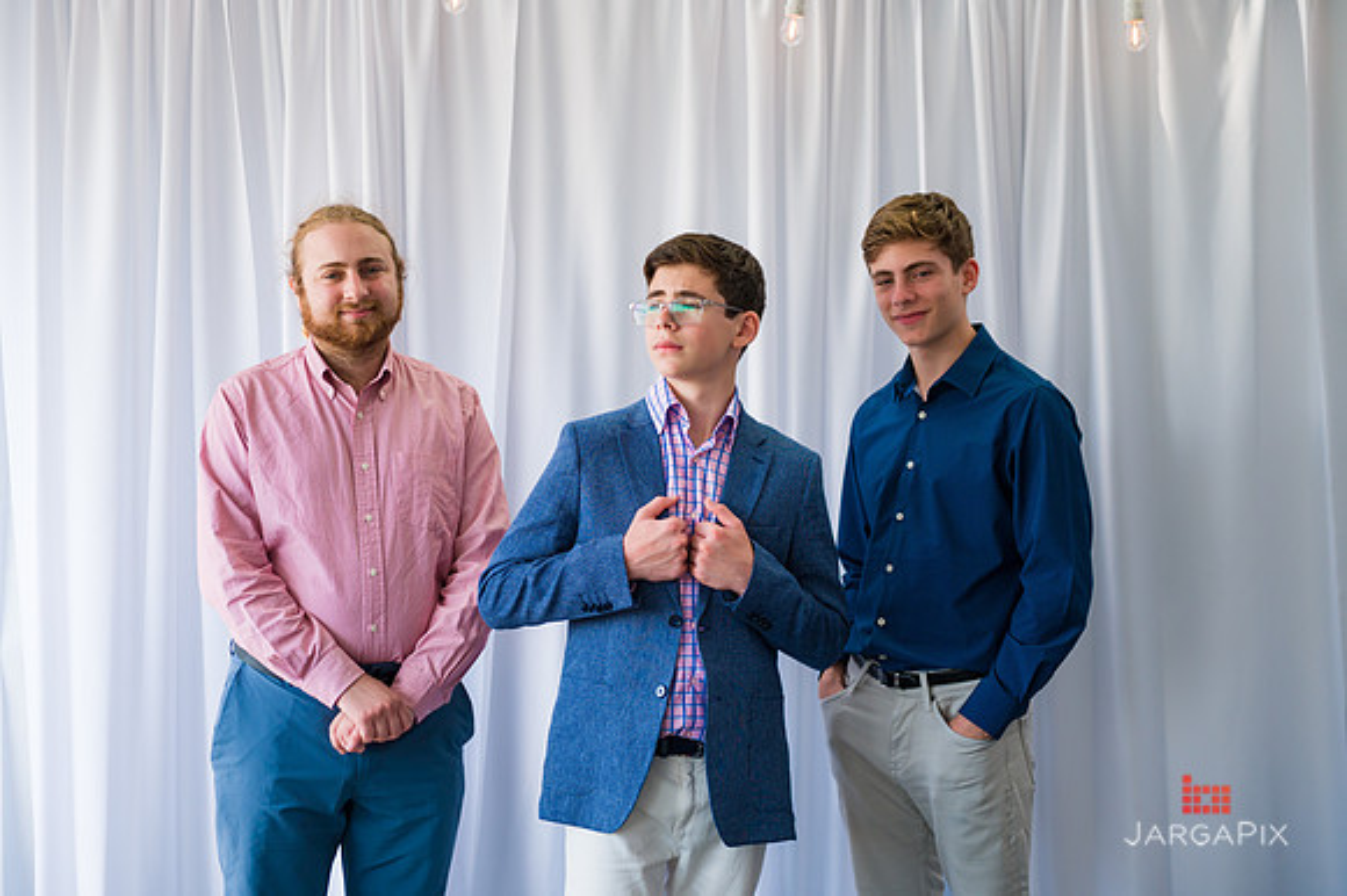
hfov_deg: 32.4
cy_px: 448
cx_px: 674
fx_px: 2318
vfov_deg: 21.9
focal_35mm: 62
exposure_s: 1/500
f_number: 3.2
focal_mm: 62
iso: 400
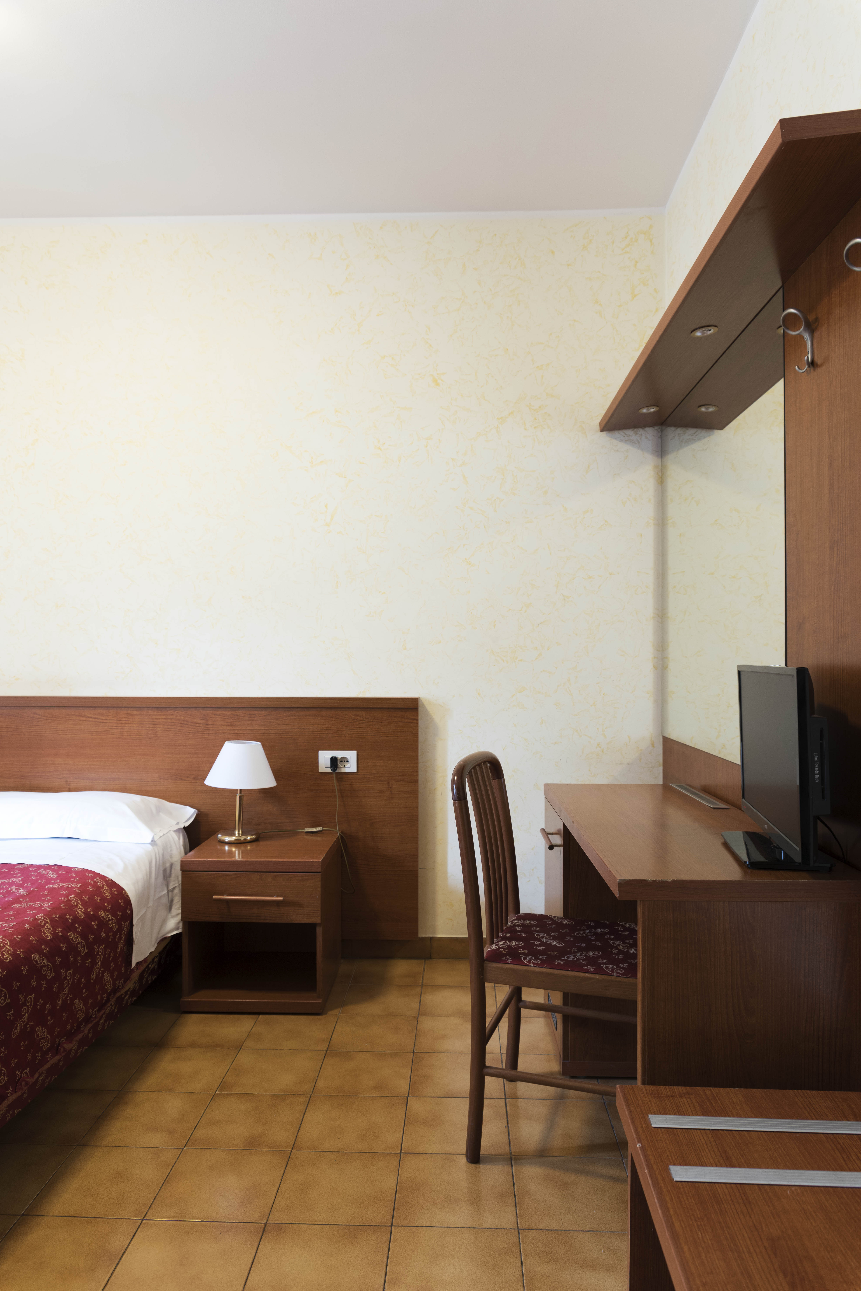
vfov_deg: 73.7
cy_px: 646
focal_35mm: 24
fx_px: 860
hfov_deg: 53.2
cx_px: 430
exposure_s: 1/8
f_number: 5.6
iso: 400
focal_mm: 24
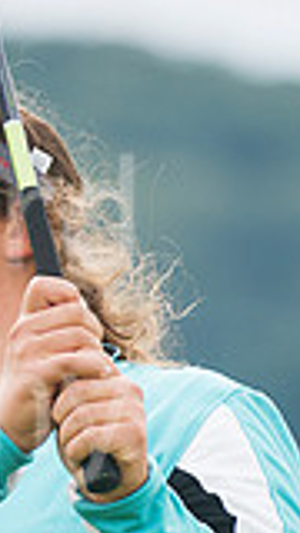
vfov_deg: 1.9
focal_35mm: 1140
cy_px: 245
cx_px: -290
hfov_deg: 1.1
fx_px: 16122
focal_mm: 300
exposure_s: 1/1600
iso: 800
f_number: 6.3
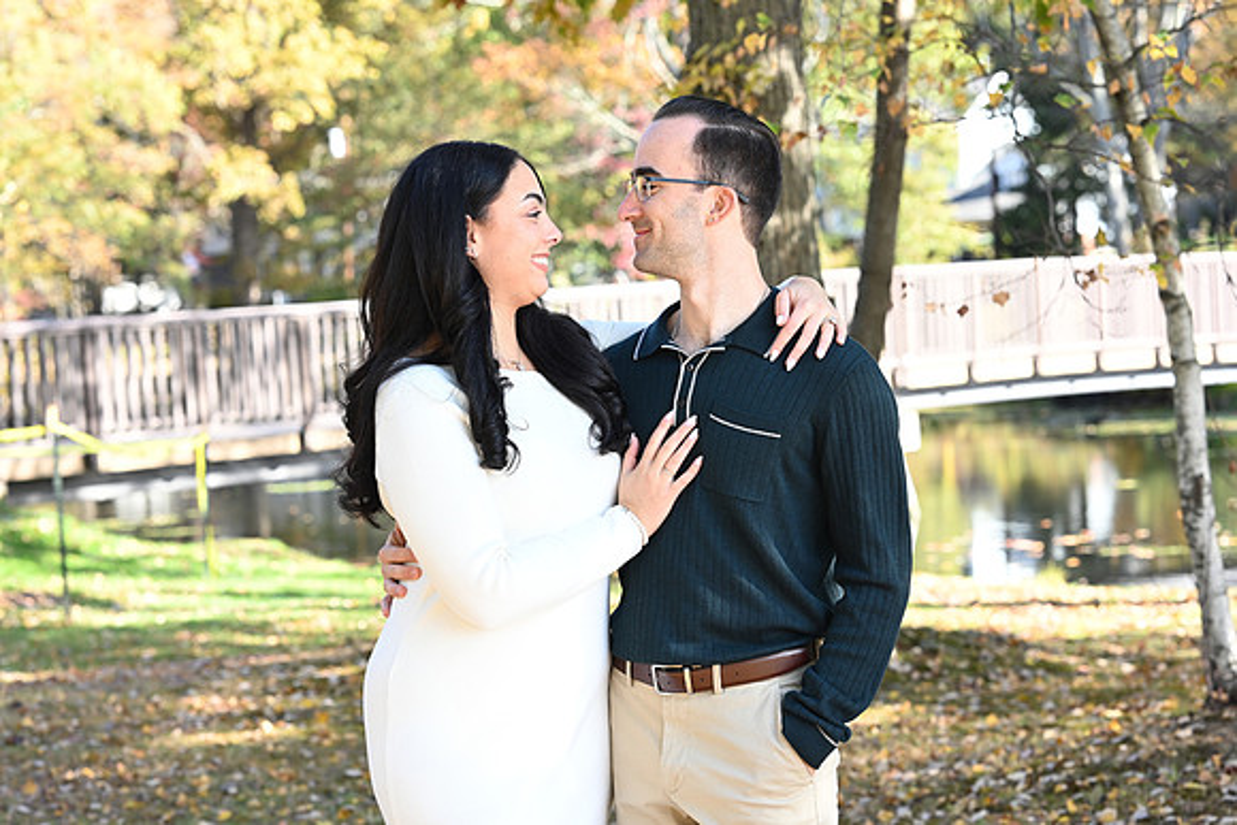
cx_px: 618
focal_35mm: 85
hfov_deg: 23.9
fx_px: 2921
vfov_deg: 16.1
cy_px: 412
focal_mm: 85
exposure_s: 1/160
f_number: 5.6
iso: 320
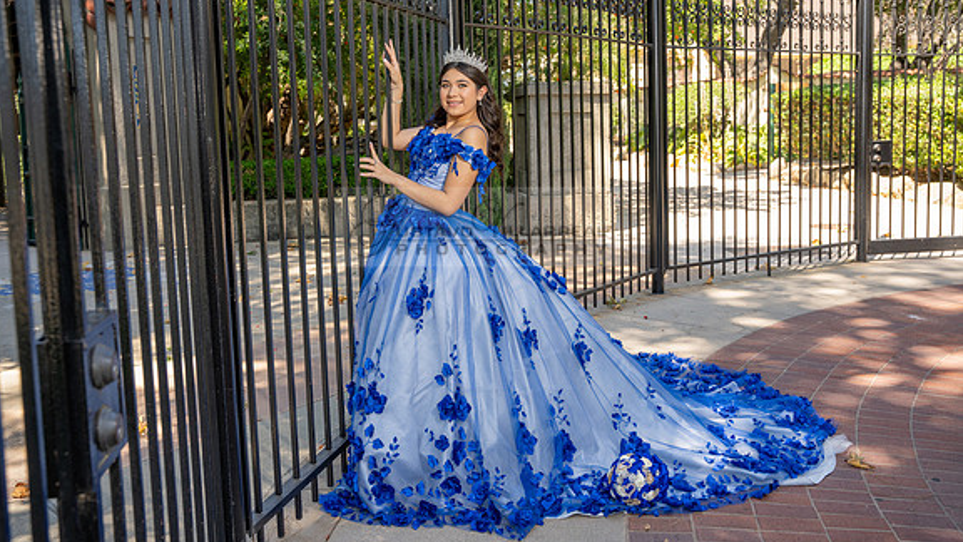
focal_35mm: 36
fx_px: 919
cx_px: 480
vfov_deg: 32.8
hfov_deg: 55.3
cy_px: 227
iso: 125
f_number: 4.5
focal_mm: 34.1
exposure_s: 1/200
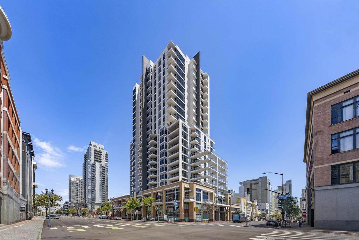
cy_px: 120
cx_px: 180
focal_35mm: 16
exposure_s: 1/8000
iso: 500
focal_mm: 16
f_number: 4
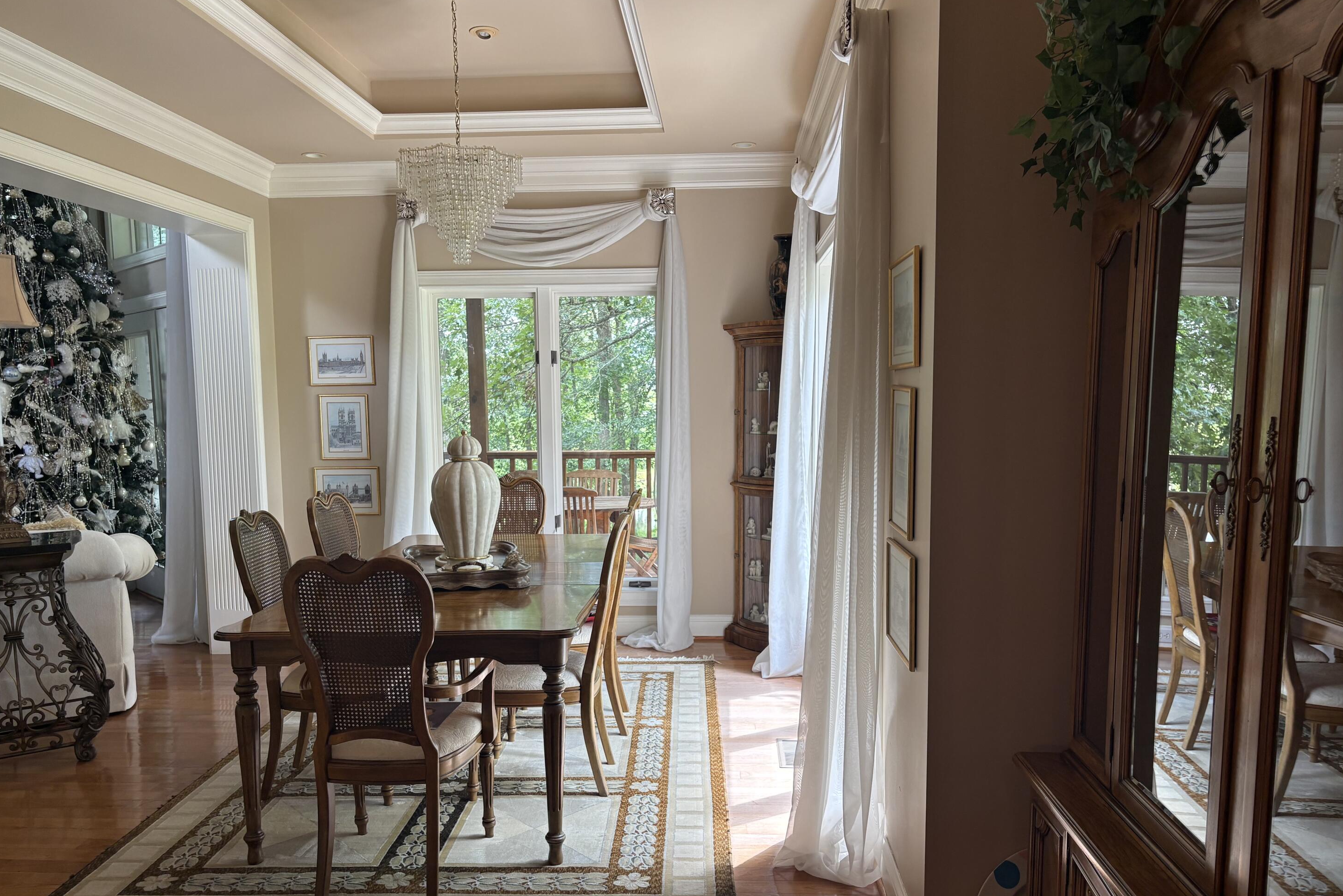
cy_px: 502
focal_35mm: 28
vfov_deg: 46.3
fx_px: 1045
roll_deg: +1.1
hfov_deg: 65.5
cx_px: 657
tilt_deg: -4.5
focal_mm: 5.96
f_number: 1.6
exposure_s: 1/60
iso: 64
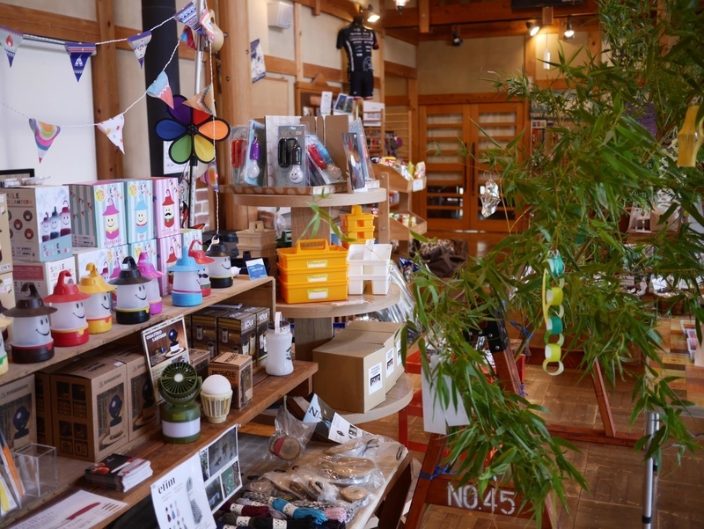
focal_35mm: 40
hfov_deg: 46.8
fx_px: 814
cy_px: 264
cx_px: 352
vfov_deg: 36.0
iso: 250
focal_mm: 20
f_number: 1.7
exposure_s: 1/60
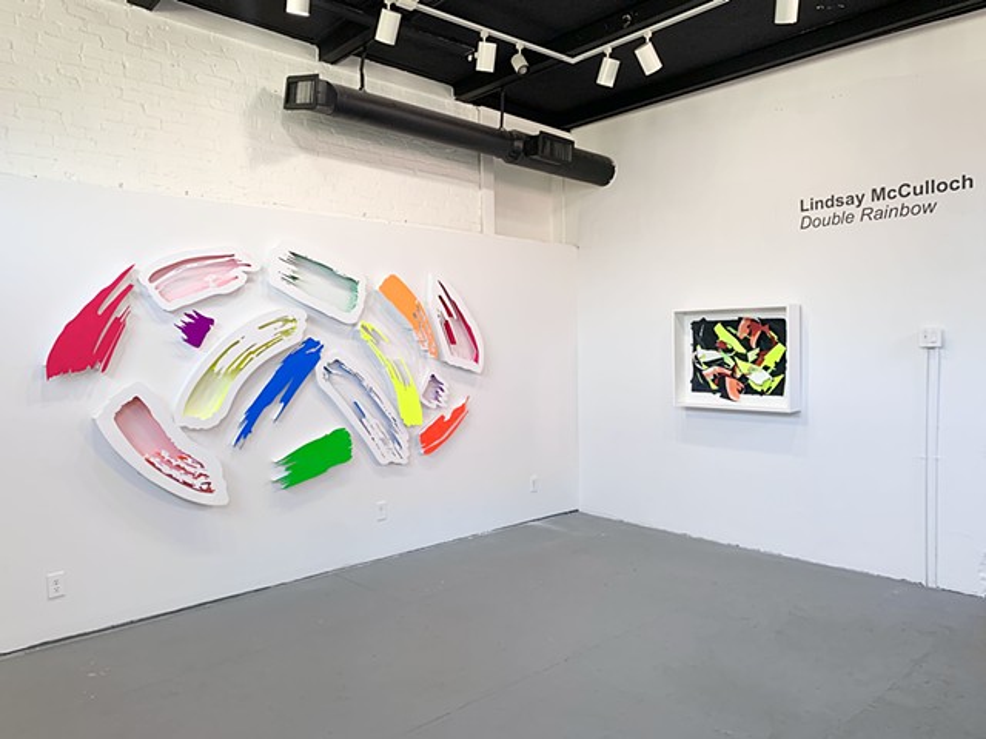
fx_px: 741
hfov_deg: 67.3
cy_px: 370
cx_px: 493
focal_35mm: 26
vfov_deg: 53.1
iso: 80
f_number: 1.8
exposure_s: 1/120
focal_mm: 4.2
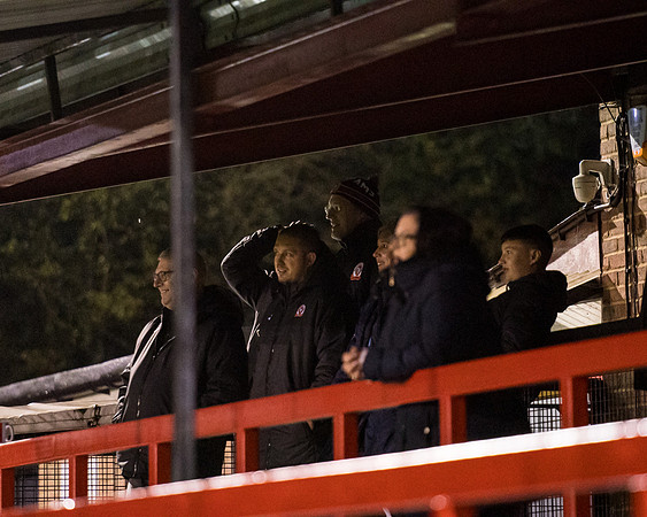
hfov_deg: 5.7
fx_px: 6467
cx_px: 273
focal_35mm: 338
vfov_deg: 4.6
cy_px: 258
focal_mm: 200
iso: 6400
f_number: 2.8
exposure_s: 1/250
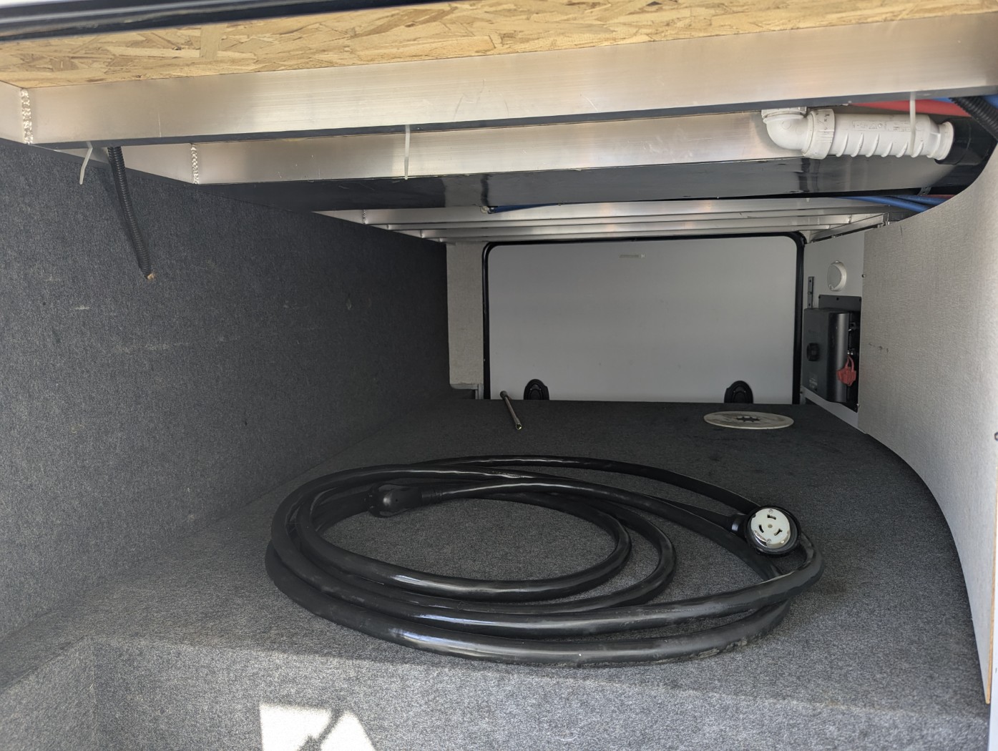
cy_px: 376
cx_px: 499
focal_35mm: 24
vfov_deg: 56.9
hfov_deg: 71.5
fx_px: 693
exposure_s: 1/79.4
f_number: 1.85
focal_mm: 6.81
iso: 54
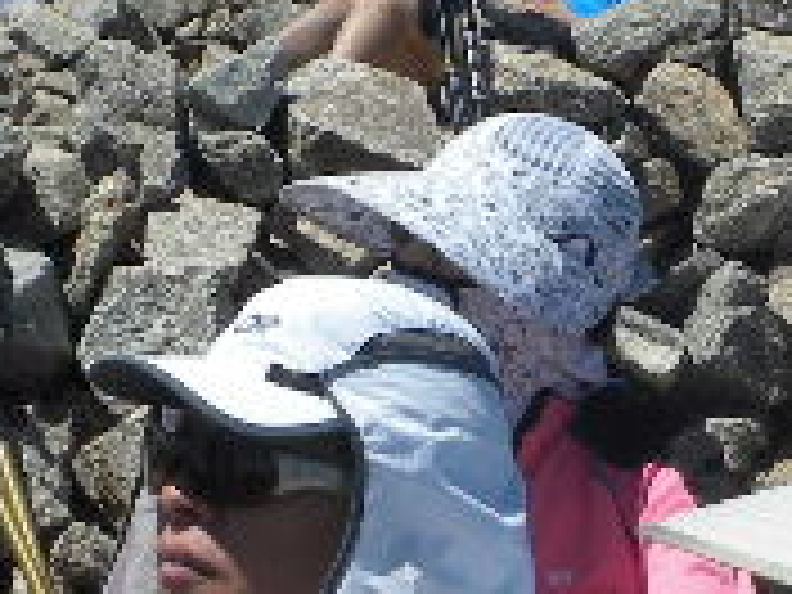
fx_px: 3844
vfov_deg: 8.8
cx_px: 536
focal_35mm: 168
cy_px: 540
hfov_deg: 11.7
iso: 64
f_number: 10
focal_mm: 6.6
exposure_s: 1/172
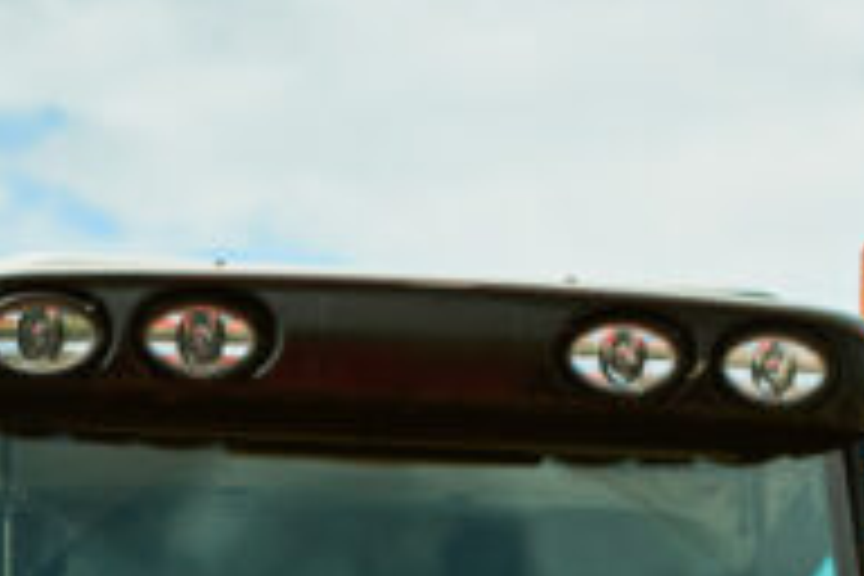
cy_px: 1411
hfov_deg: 7.7
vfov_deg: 5.0
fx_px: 6384
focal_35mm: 266
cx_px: 320
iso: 200
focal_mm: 50
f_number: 2.8
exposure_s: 1/5000
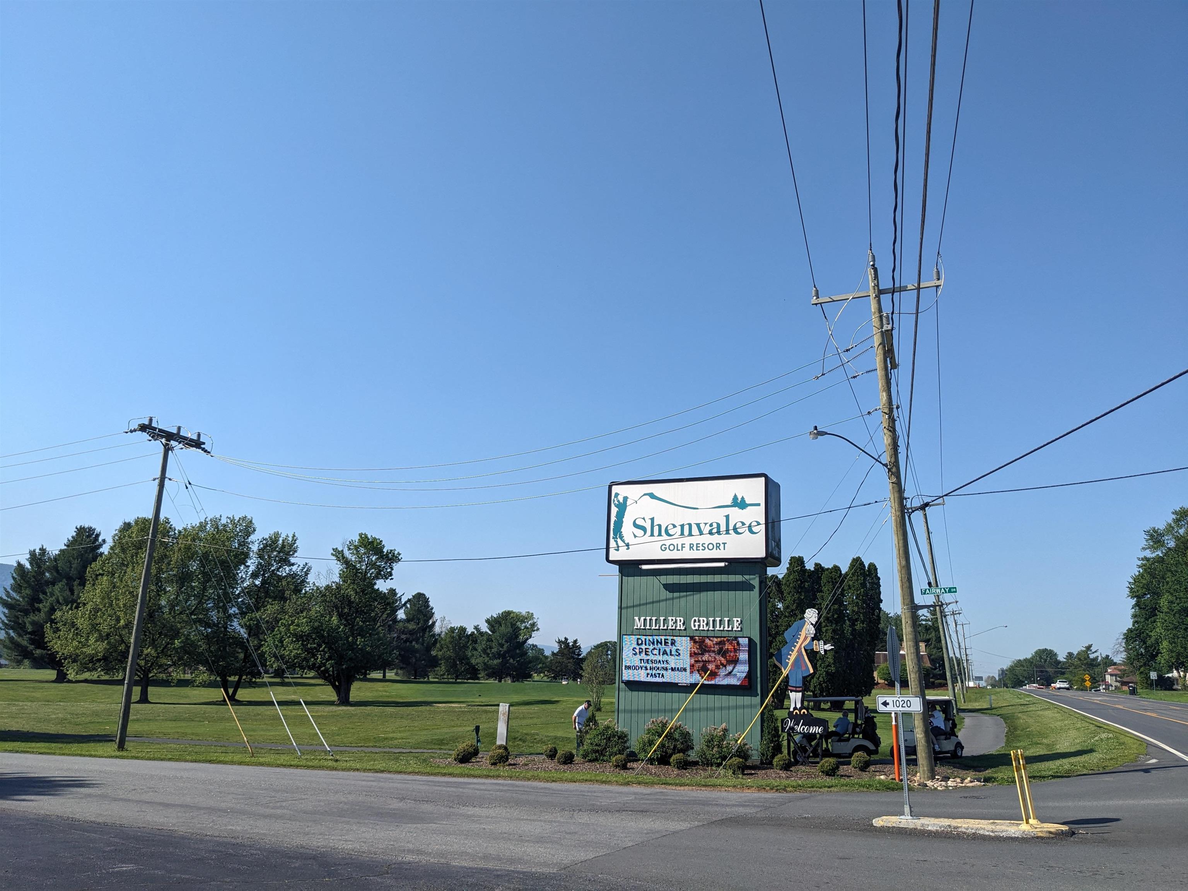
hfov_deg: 65.3
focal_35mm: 27
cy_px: 446
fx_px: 927
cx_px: 594
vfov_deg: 51.4
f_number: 1.73
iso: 61
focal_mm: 4.38
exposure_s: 1/3906
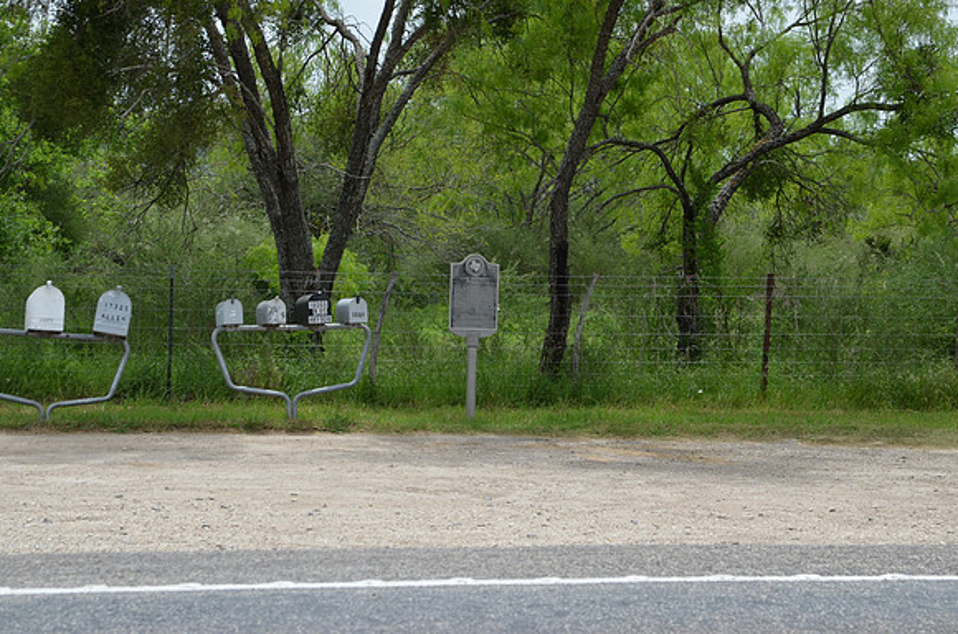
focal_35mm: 105
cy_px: 317
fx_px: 2788
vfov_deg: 13.0
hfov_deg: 19.5
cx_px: 479
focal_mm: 70
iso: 200
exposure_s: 1/200
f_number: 7.1
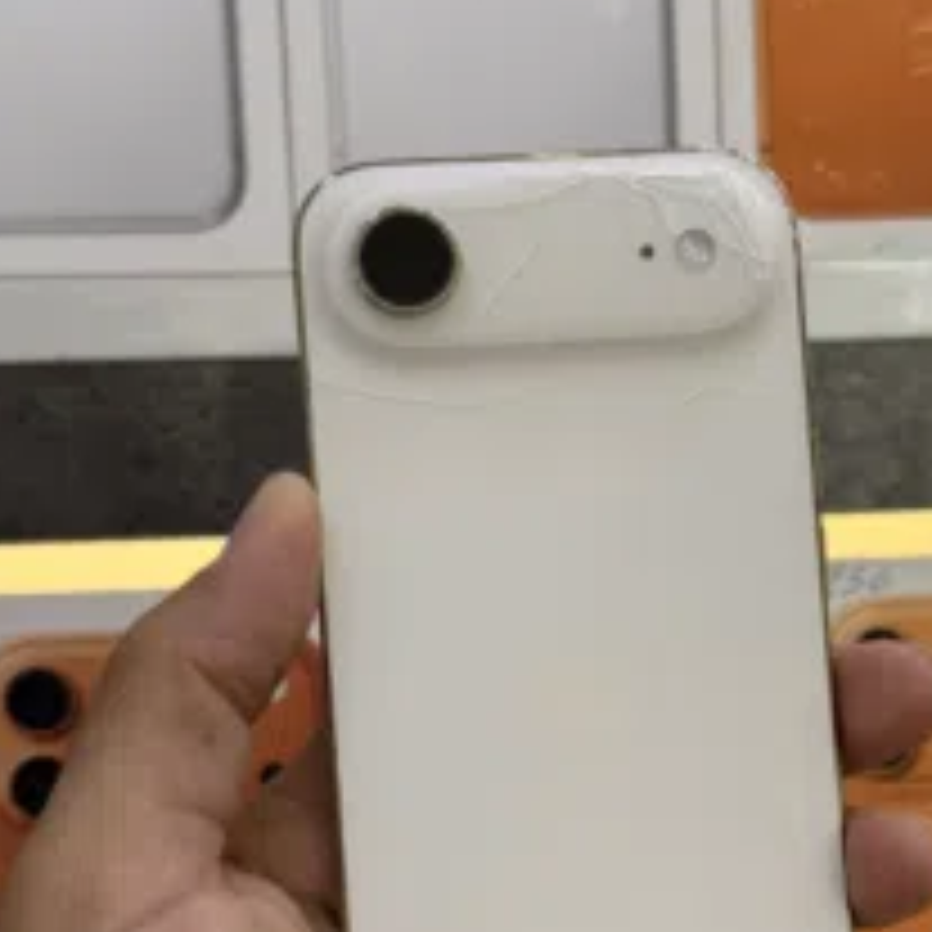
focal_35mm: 82
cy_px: 747
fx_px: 2498
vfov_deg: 20.9
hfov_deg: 21.0
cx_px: 657
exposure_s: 1/392
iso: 64
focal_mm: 6.76
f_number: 1.78
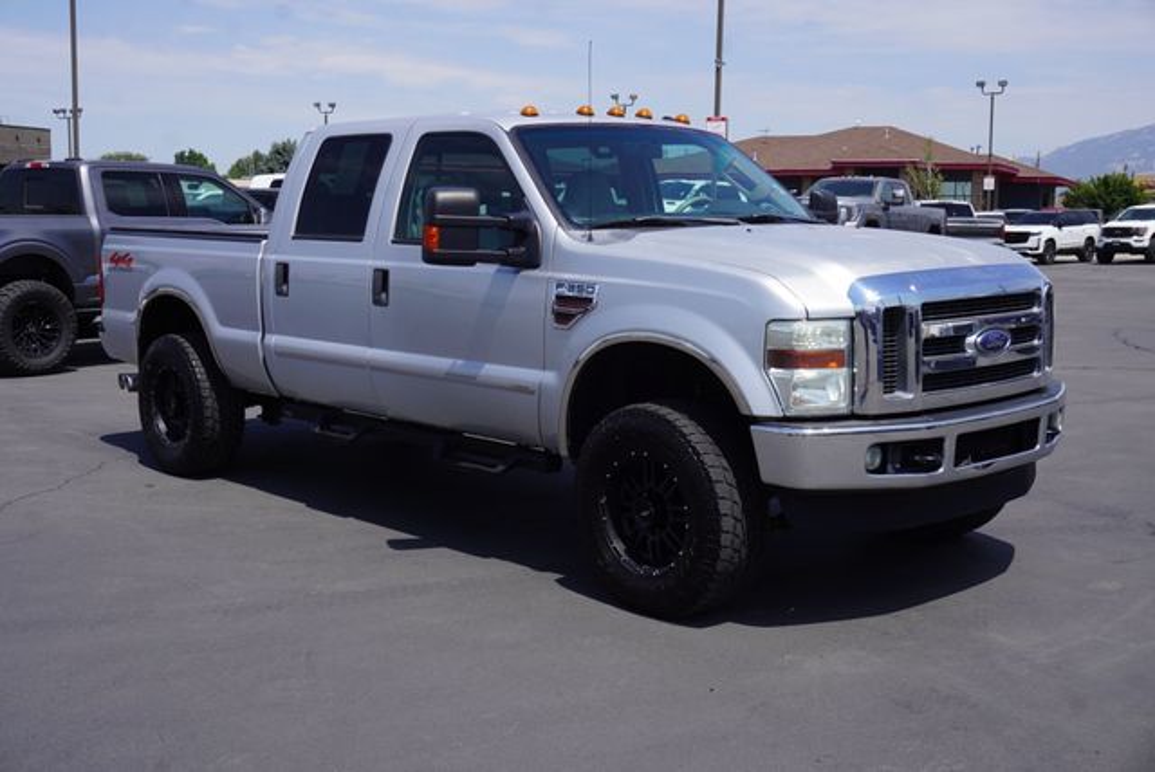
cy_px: 386
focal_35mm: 42
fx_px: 1349
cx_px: 578
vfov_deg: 32.0
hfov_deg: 46.4
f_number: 11
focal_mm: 28
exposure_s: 1/200
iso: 100
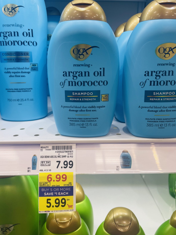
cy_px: 117
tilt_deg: -15.1
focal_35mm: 27
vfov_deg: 65.3
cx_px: 88
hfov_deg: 51.4
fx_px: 183
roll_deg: -0.3
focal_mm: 4.2
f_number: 1.6
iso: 64
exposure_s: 1/120
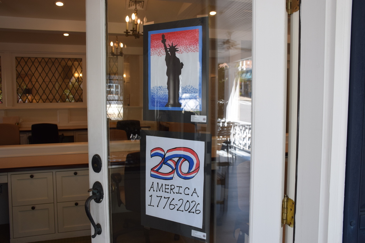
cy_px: 122
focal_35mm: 33
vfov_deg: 40.0
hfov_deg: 57.2
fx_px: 335
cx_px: 182
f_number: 6.3
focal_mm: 22
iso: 400
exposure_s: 1/160
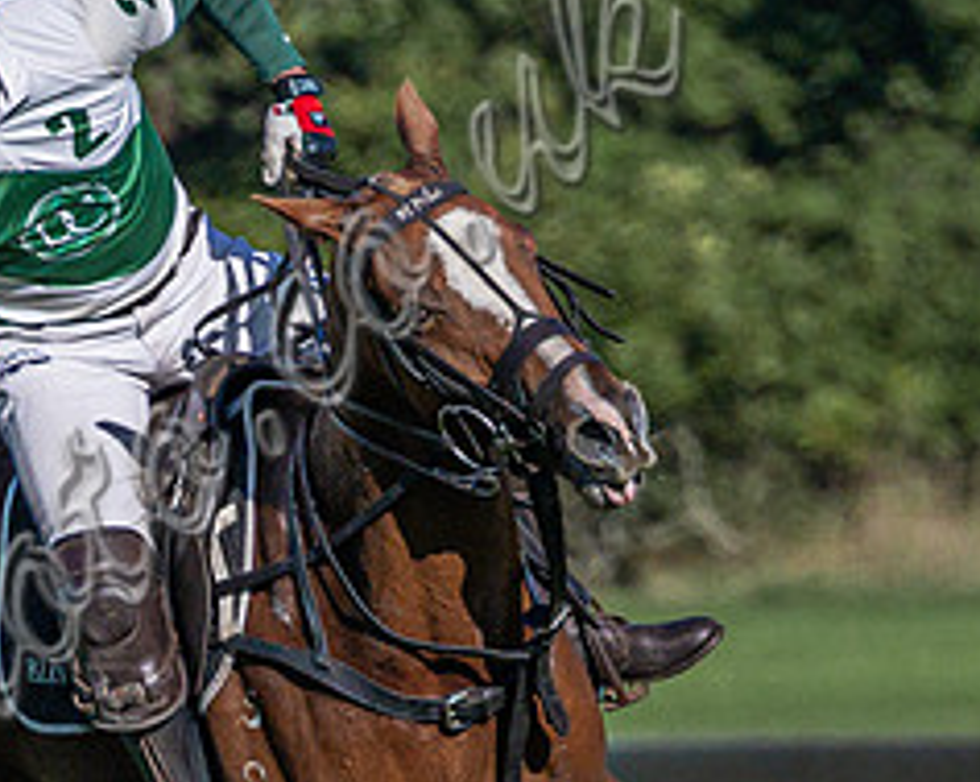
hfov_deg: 0.7
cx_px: -641
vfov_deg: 0.6
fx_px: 78649
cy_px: 2088
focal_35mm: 2715
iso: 400
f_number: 5.6
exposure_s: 1/2500
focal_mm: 400
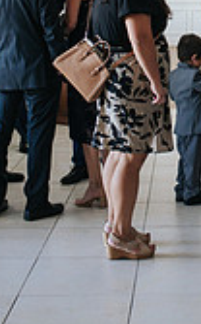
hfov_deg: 13.2
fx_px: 844
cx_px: 250
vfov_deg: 20.7
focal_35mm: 96
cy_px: -21
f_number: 3.5
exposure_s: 1/320
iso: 800
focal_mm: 35
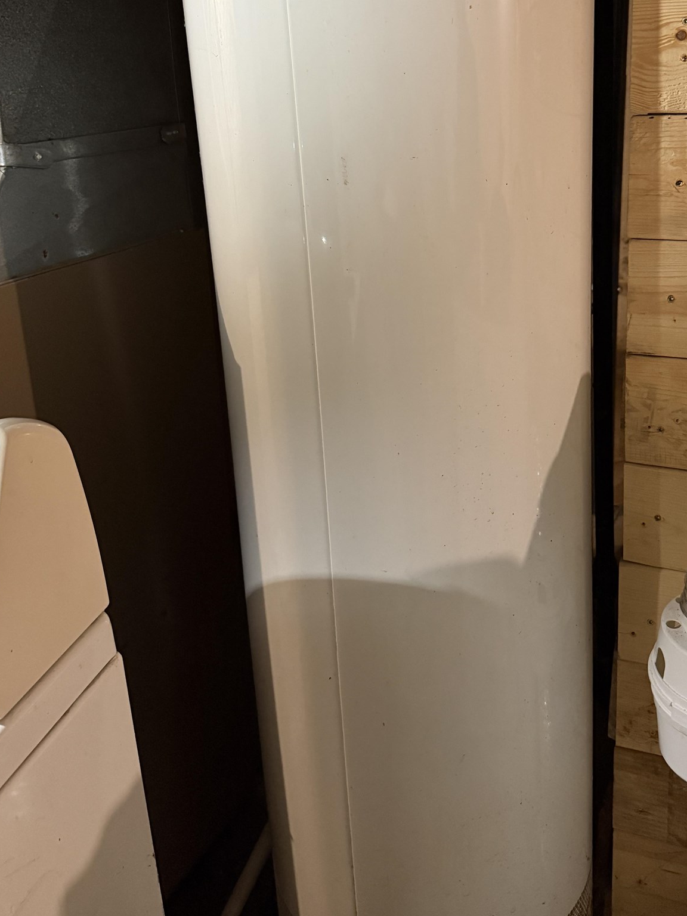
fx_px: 953
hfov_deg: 39.4
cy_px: 305
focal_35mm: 36
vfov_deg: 50.4
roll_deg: +0.8
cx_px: 422
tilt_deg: -14.1
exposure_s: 1/30
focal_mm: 6.76
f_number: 1.78
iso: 800
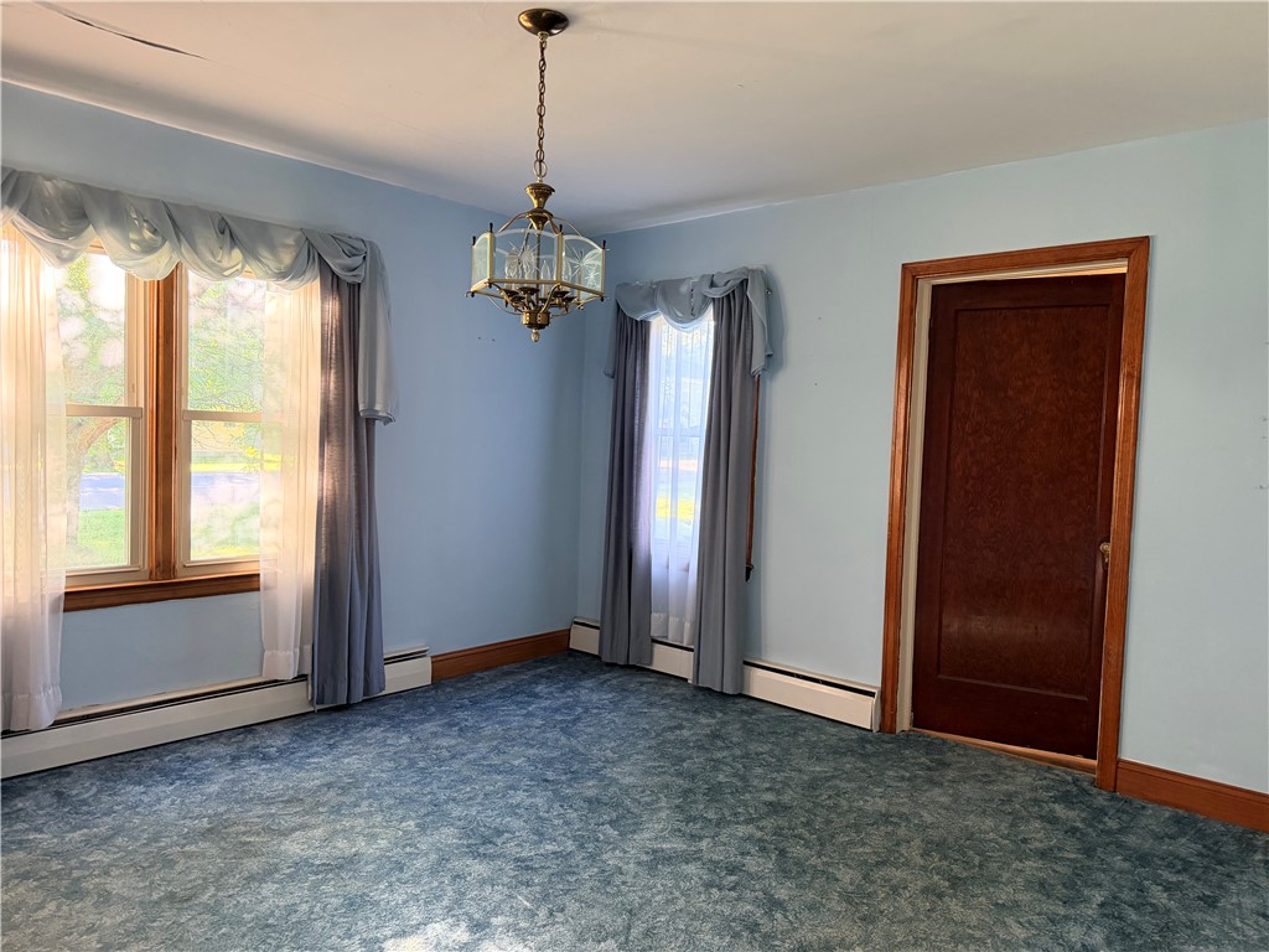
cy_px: 476
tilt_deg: -2.1
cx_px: 634
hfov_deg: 71.6
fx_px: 880
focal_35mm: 24
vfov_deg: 56.8
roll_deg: -2.1
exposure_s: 1/60
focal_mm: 6.76
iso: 400
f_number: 1.78
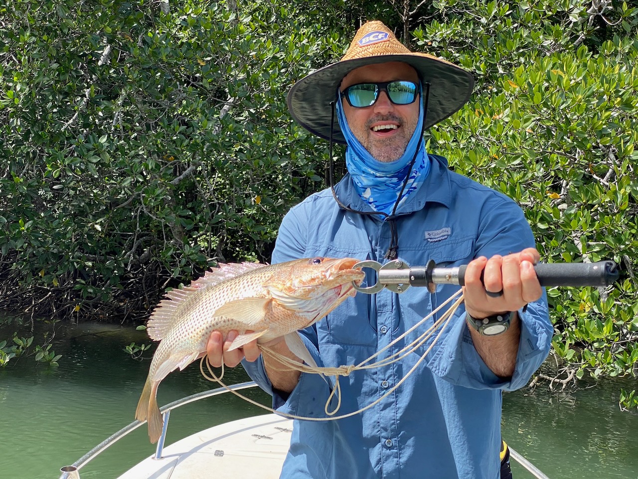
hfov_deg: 36.8
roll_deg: -1.1
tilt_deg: +0.2
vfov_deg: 28.0
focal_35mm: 52
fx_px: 958
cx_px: 319
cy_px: 240
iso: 20
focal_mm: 6
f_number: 2
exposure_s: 1/489
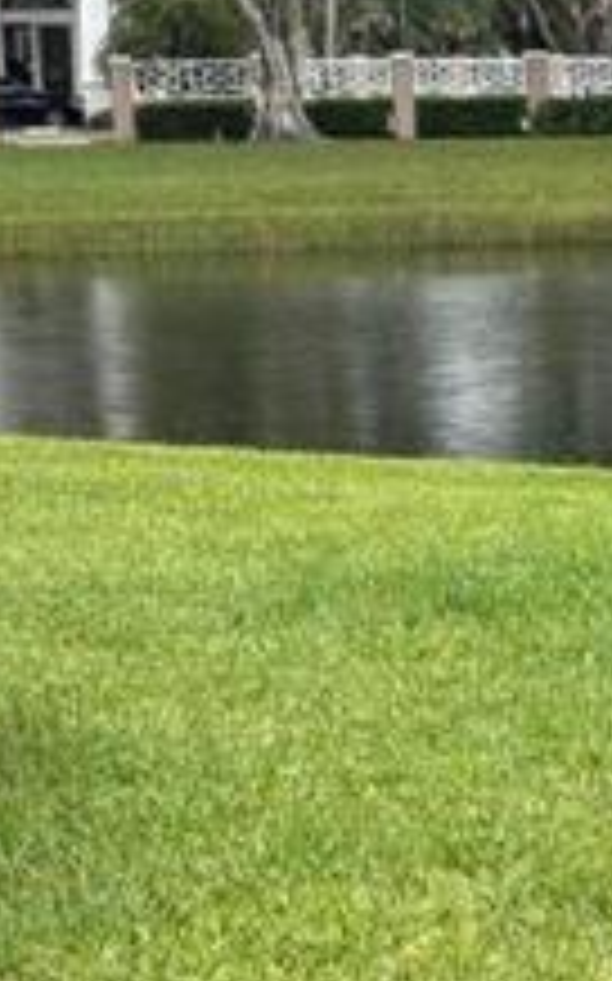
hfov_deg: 8.2
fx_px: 4062
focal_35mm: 152
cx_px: 1179
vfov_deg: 13.7
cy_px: 765
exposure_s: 1/805
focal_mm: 5.96
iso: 50
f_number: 1.6
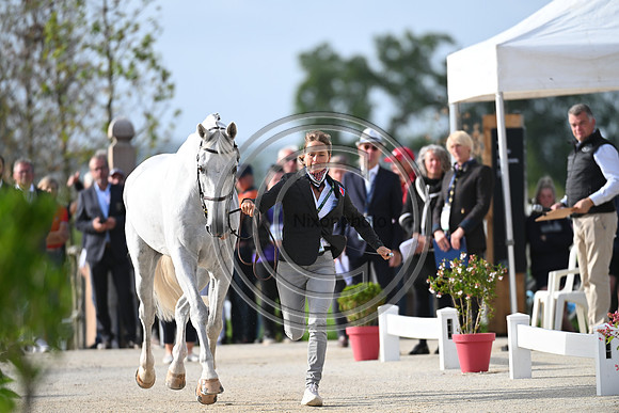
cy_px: 206
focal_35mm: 400
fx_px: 6879
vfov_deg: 3.4
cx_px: 310
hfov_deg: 5.2
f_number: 5
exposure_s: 1/1600
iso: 500
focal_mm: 400
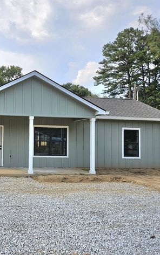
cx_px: 4
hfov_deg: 35.2
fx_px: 230
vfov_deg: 58.1
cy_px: 128
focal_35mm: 33
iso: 25
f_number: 1.8
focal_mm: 5.4
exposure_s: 1/1667
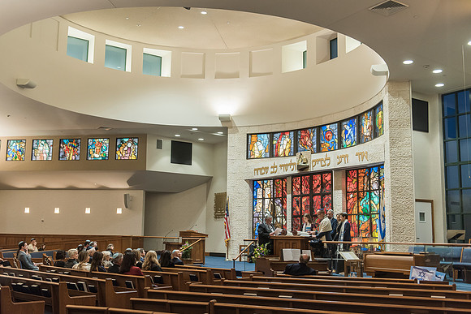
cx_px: 236
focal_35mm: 38
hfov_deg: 50.7
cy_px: 157
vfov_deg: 35.1
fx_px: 497
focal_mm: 38
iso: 1600
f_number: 3.5
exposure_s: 1/100
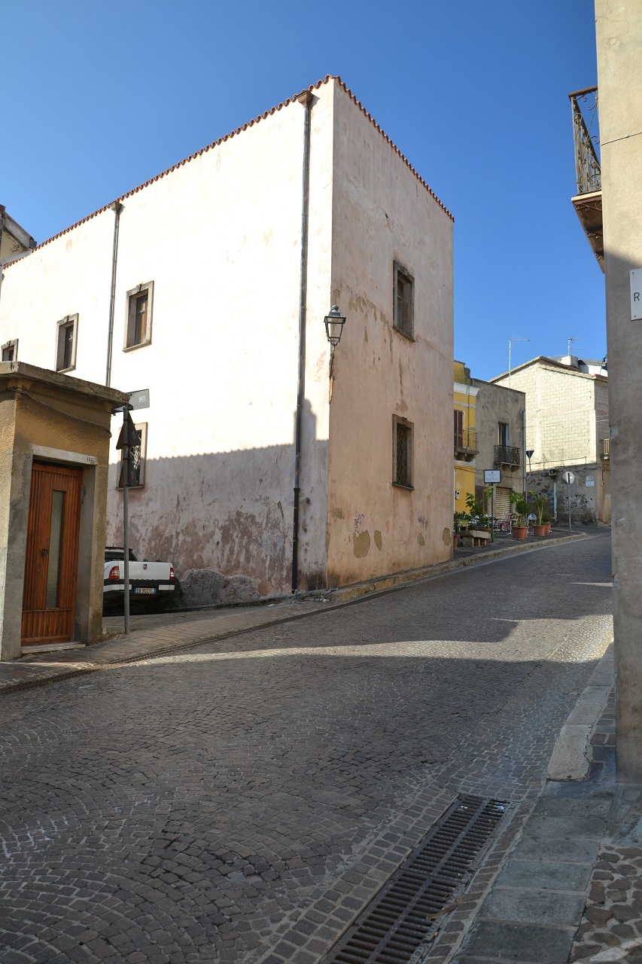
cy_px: 482
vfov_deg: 67.4
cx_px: 321
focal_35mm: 27
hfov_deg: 47.9
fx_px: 722
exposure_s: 1/125
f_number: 5.6
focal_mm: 18
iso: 140
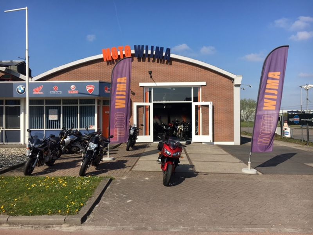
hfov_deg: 61.7
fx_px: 262
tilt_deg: -0.6
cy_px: 118
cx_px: 156
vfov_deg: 48.2
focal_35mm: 29
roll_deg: +0.0
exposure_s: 1/2024
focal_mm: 4.15
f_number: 2.2
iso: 25
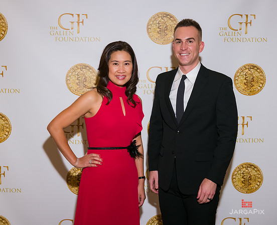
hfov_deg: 32.2
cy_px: 105
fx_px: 480
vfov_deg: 26.5
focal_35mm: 58
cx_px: 131
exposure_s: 1/125
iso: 1600
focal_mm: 48
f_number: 5
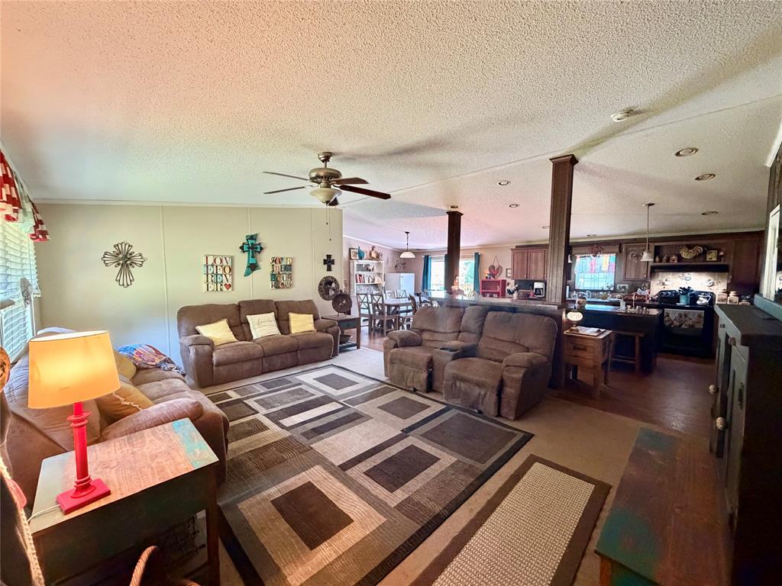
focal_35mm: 14
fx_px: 316
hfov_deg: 102.1
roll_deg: +0.5
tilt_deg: -3.9
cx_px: 391
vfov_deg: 85.7
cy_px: 293
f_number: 2.2
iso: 640
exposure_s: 1/60
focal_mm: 2.22
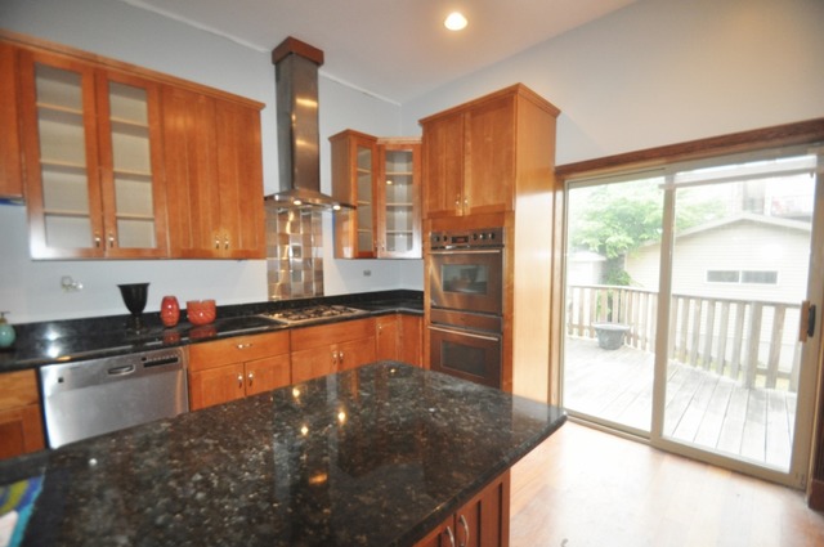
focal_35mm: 15
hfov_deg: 100.5
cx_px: 412
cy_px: 274
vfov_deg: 77.2
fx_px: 343
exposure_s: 1/125
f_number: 3.5
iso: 800
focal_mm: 10
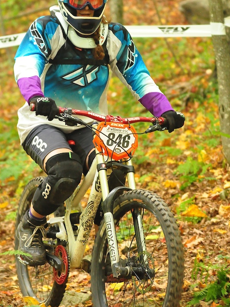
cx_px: 99
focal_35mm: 149
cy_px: 117
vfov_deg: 13.2
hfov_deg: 10.0
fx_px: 1320
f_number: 2.8
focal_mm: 70
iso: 3200
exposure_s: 1/160
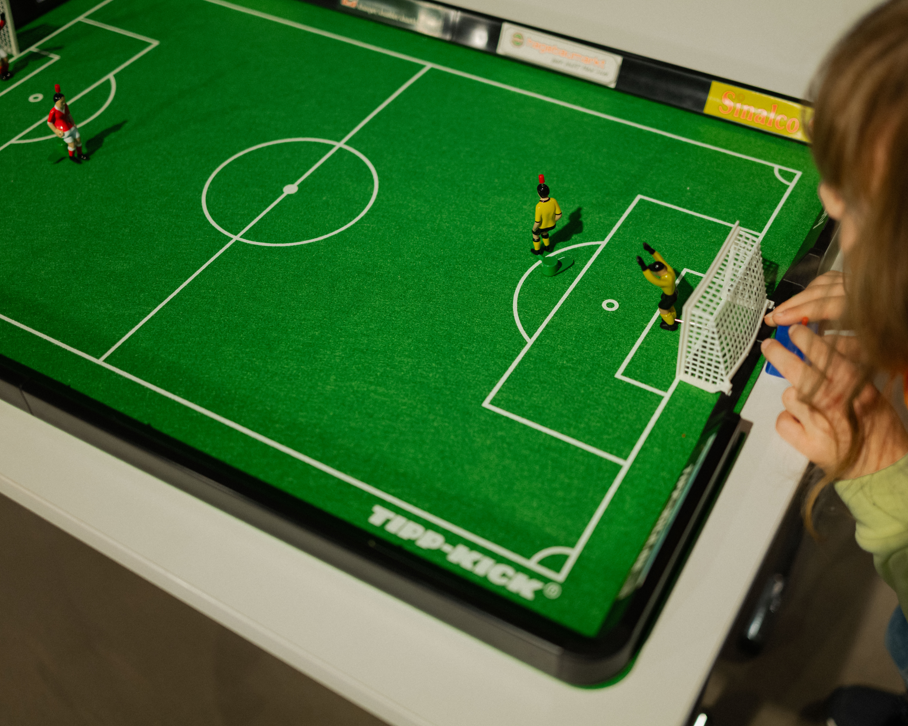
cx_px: 487
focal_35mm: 40
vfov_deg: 37.3
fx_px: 1075
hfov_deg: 45.8
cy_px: 363
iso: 800
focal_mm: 35
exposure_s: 1/500
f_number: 2
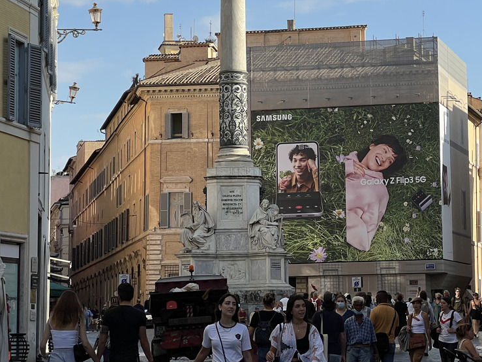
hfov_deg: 15.7
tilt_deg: +8.4
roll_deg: +1.2
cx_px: 344
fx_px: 1740
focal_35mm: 125
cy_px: 84
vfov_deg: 11.8
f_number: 2.8
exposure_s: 1/896
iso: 32
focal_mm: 9
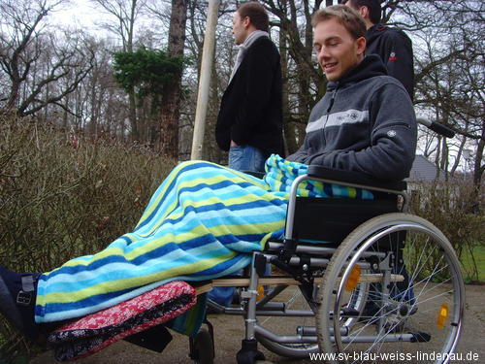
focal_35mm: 39
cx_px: 242
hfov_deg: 47.9
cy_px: 182
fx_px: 546
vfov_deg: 36.8
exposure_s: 1/125
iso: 80
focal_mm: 6.6
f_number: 3.5
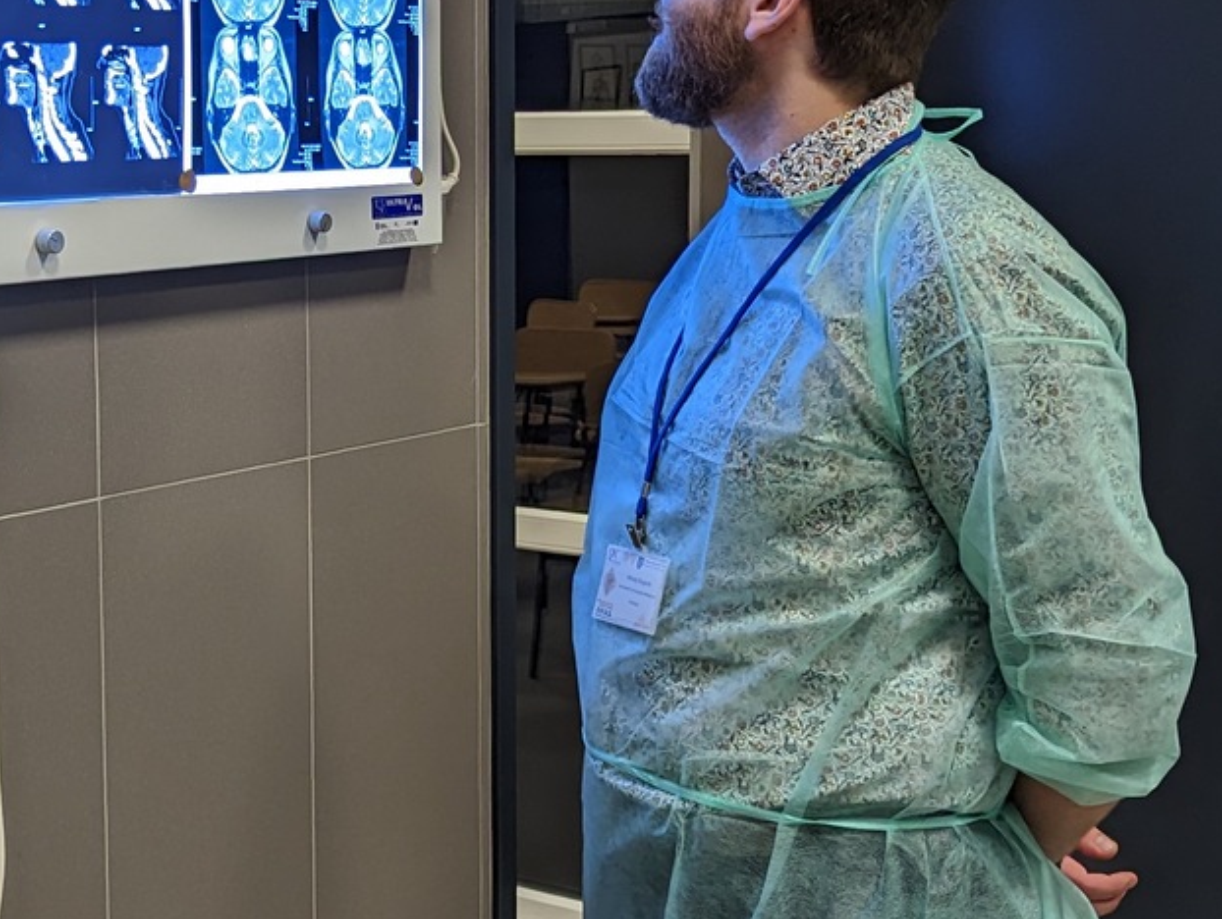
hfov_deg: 30.4
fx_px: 2227
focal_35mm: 63
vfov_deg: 23.3
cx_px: 399
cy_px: 378
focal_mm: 6.81
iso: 91
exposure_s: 1/100
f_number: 1.85
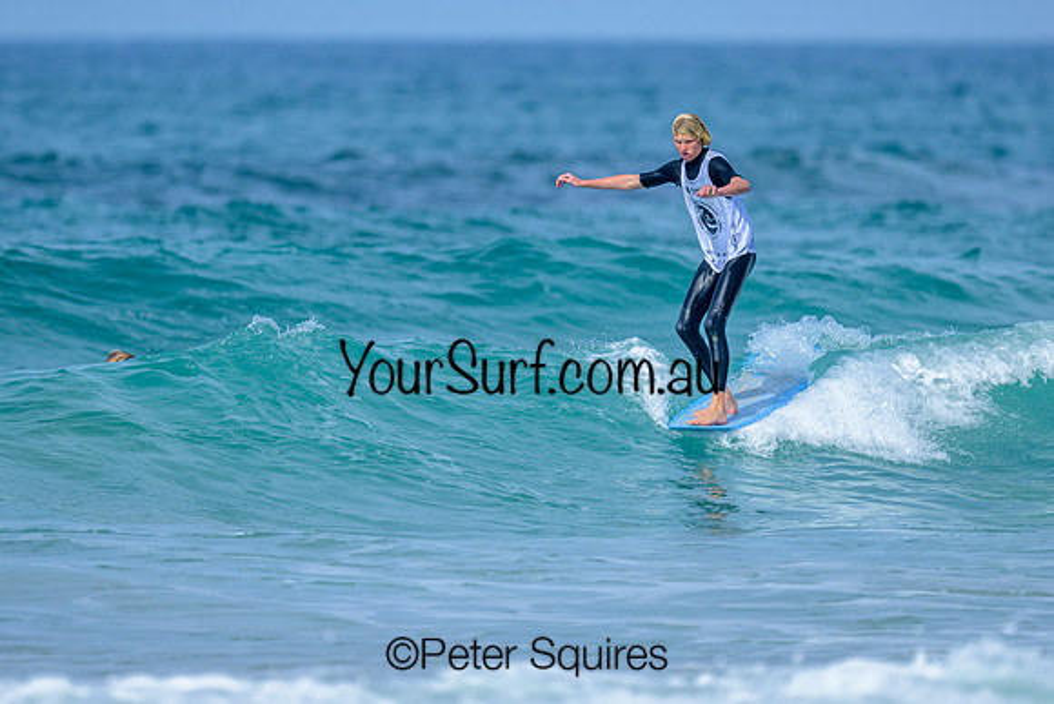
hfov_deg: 1.9
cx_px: 523
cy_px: 295
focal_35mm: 1100
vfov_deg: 1.3
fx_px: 32211
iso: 250
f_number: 6.3
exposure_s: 1/2000
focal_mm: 800
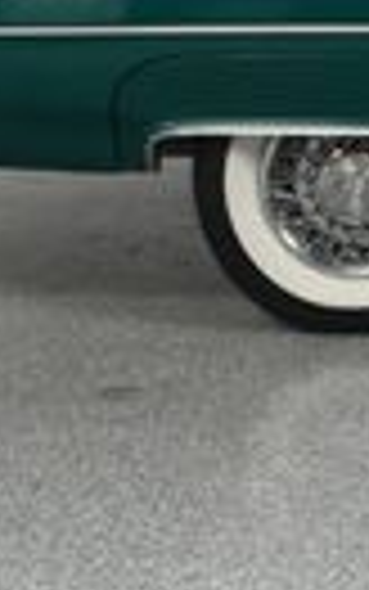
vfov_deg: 12.7
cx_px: 972
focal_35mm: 164
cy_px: 72
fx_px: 2636
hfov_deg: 7.4
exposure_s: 1/160
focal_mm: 22
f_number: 11
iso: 100
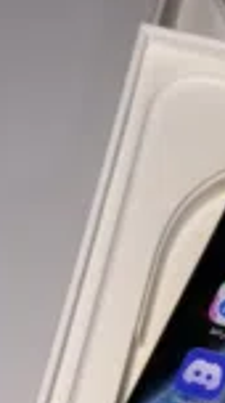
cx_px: 341
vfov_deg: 15.2
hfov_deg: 8.5
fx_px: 1470
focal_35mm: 138
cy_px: 432
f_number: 1.78
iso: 50
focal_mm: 6.76
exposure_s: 1/415
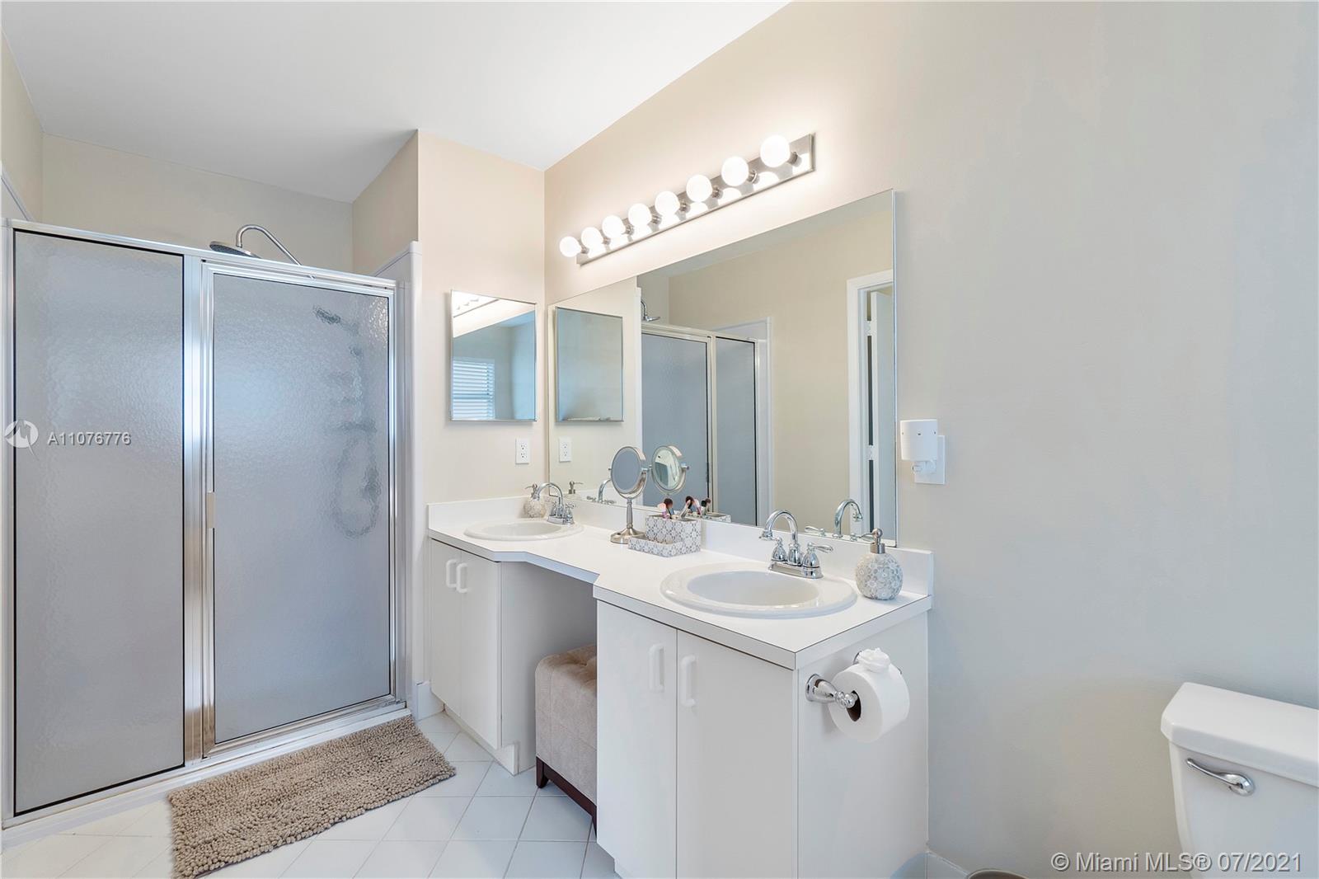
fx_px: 549
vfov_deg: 77.3
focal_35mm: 15
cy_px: 440
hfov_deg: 100.4
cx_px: 660
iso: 250
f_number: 9
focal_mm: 10
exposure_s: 1/80
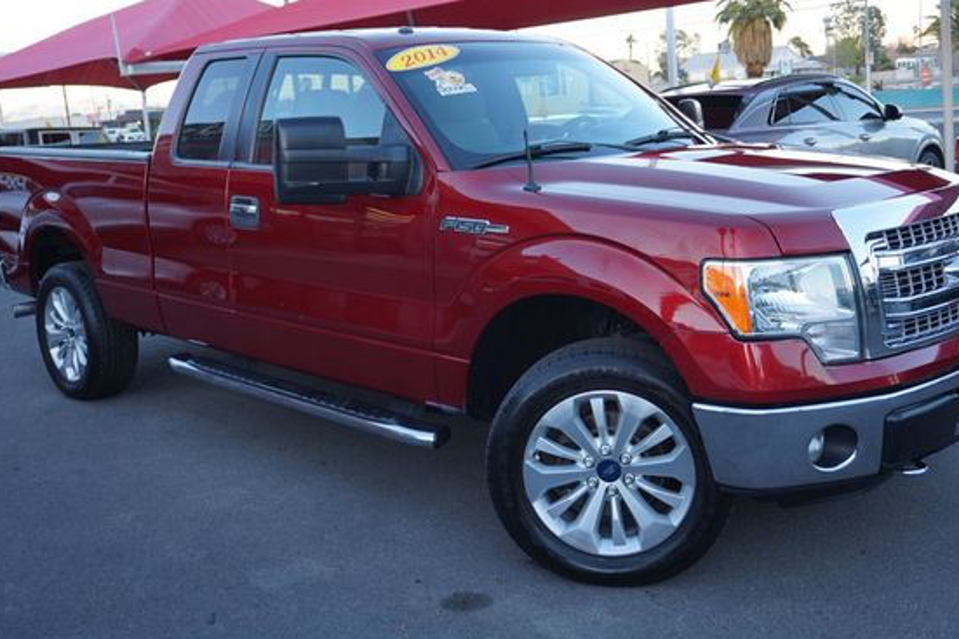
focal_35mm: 37
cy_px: 287
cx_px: 493
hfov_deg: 52.4
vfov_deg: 36.3
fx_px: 974
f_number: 4
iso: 100
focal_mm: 21
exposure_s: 1/60
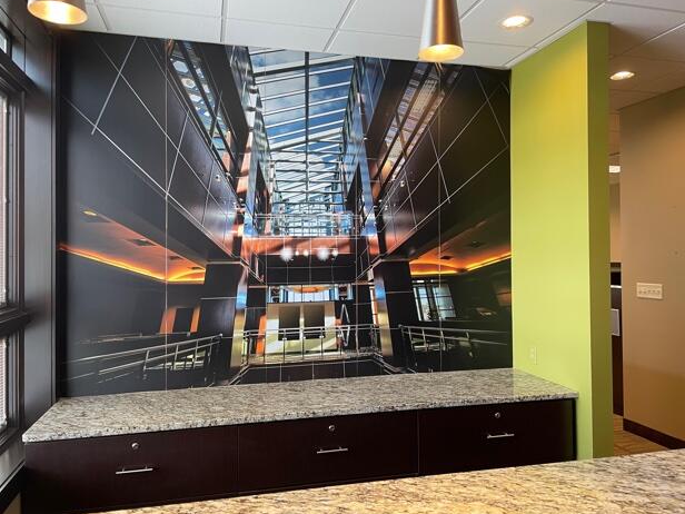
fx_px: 534
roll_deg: +0.3
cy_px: 249
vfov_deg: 51.3
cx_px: 347
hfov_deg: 65.3
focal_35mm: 27
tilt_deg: +0.3
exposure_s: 1/60
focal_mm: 4.2
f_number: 1.6
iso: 80
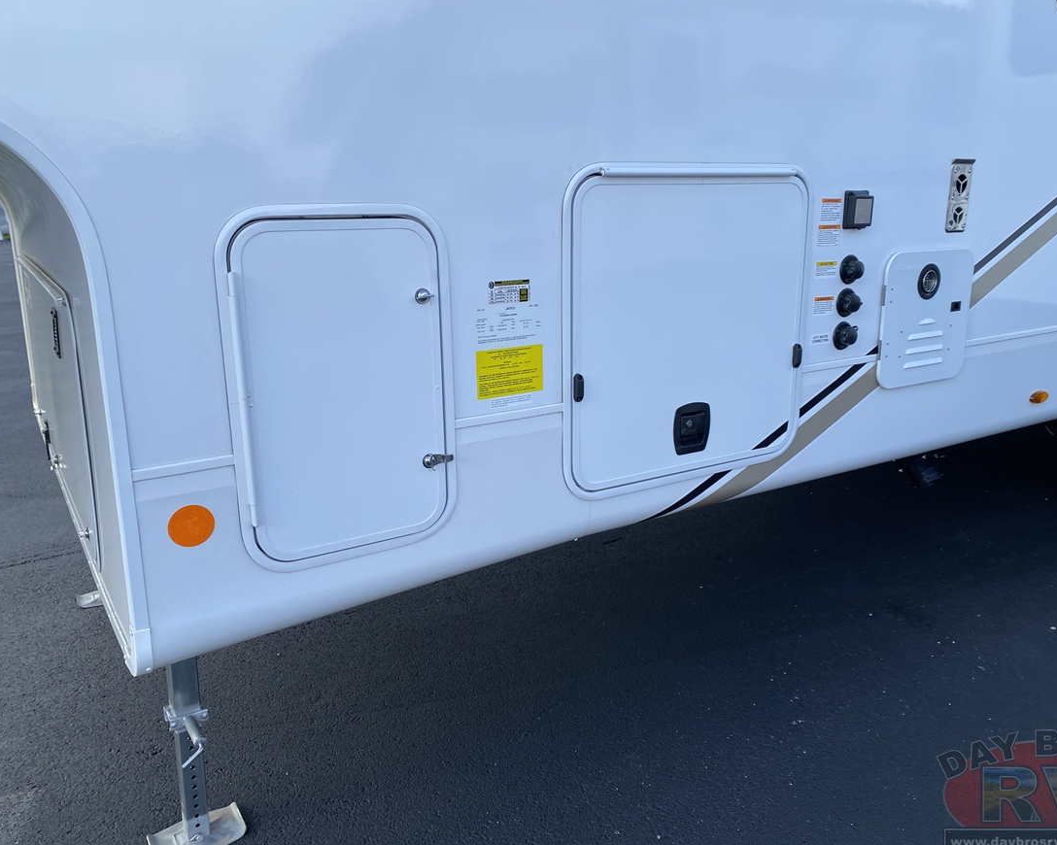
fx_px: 876
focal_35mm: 28
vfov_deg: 51.5
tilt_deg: -15.7
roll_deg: +2.1
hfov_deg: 62.1
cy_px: 420
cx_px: 571
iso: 32
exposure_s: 1/788
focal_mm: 4.25
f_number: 1.8
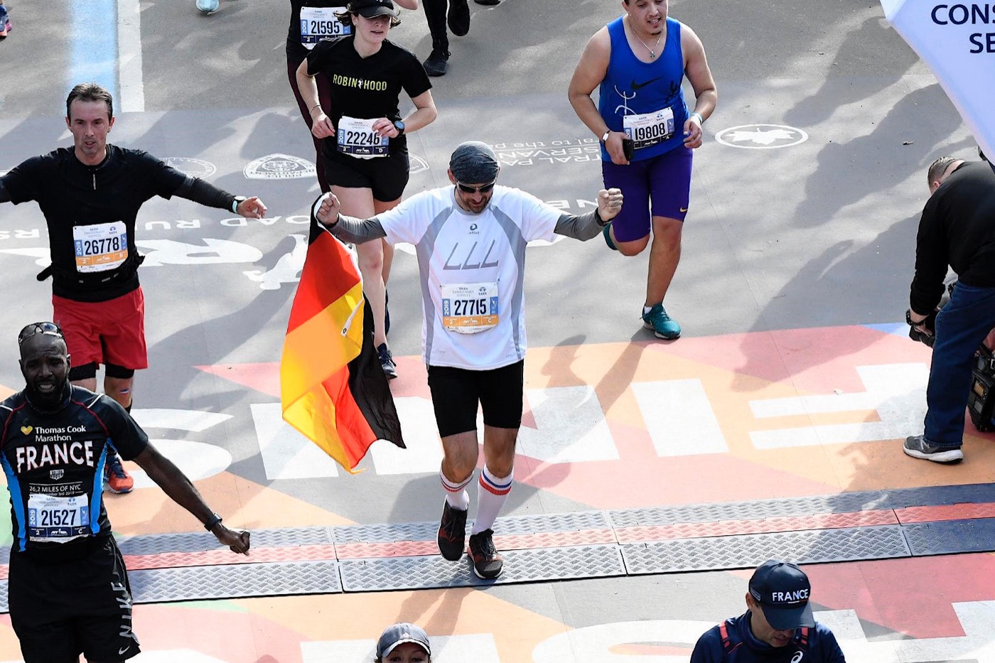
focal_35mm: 130
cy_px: 332
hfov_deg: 15.8
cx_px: 498
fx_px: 3592
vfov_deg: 10.5
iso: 1600
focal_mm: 130
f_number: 8
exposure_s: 1/640
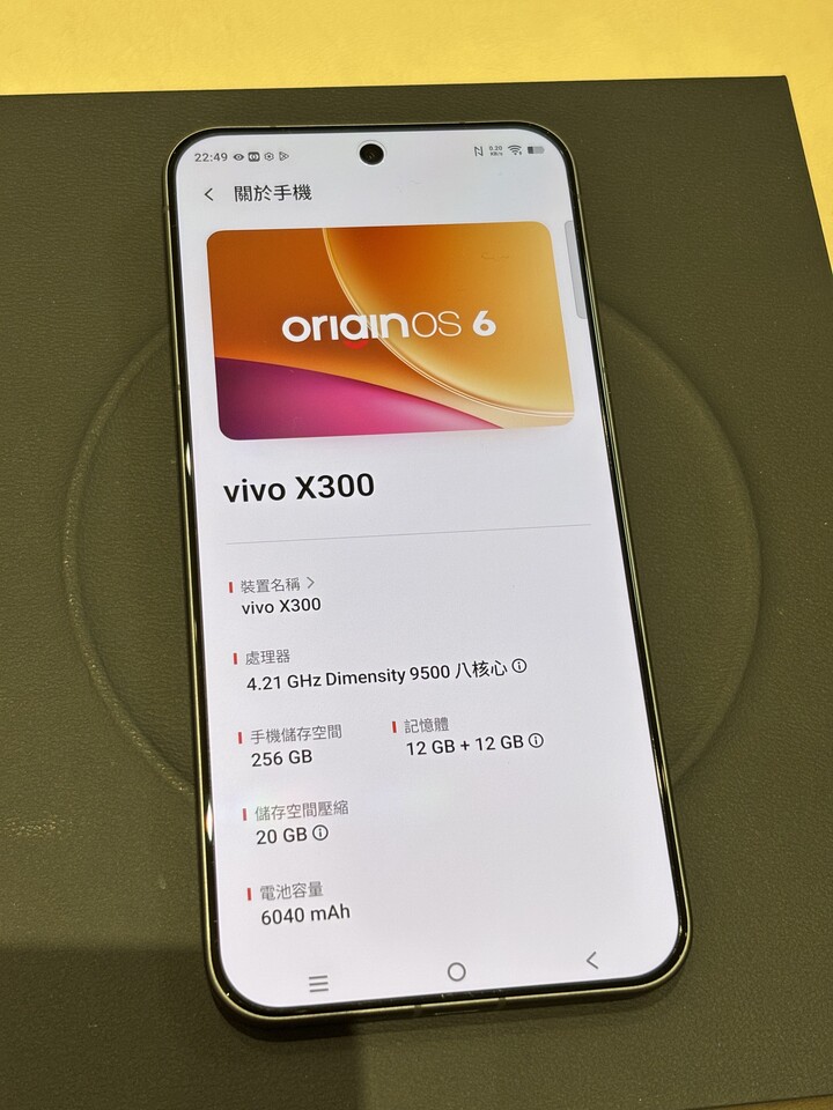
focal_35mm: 52
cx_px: 416
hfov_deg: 28.0
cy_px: 555
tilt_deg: -66.0
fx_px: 1668
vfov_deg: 36.8
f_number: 1.6
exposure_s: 1/60
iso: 50
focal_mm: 5.96
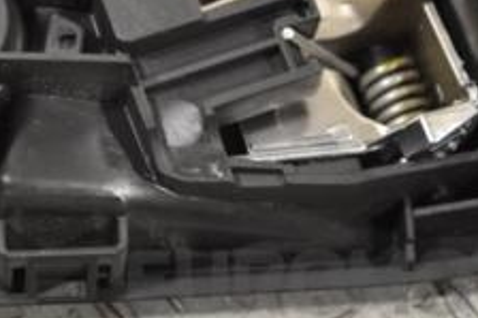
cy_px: -2
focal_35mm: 193
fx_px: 2561
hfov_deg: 10.6
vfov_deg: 7.1
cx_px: 87
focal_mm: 48
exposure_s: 1/30
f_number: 5.3
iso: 250
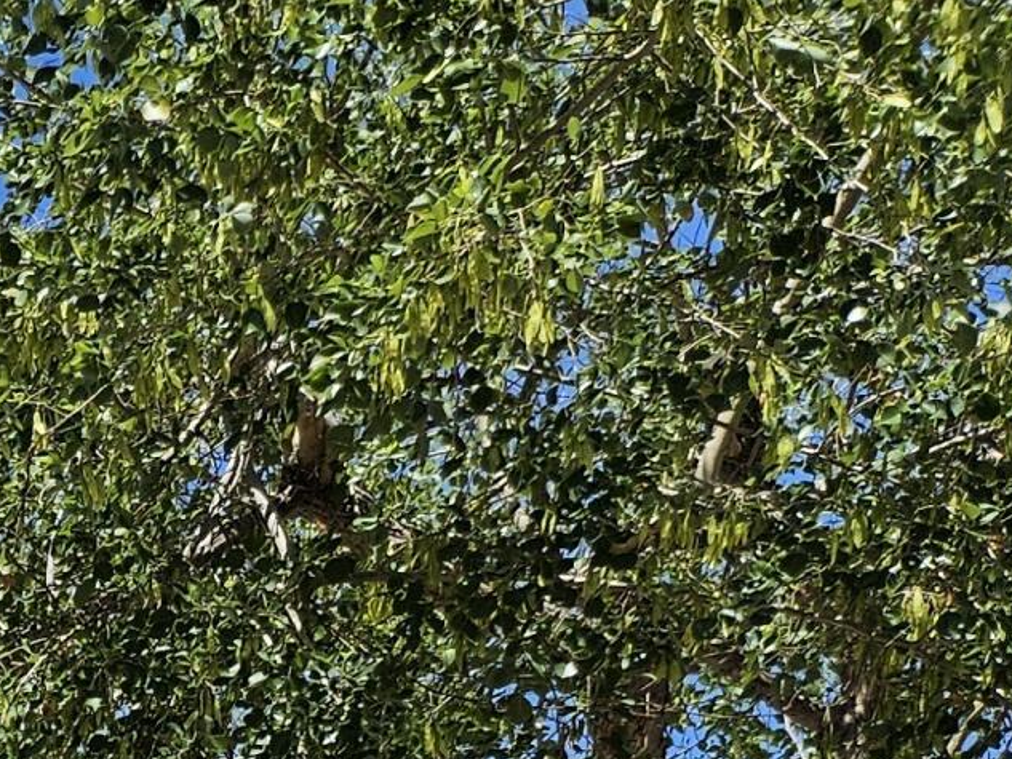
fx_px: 3187
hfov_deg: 14.7
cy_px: 1770
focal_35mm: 109
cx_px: -1047
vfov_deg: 11.4
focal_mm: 5.4
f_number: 1.8
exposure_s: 1/2122
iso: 25
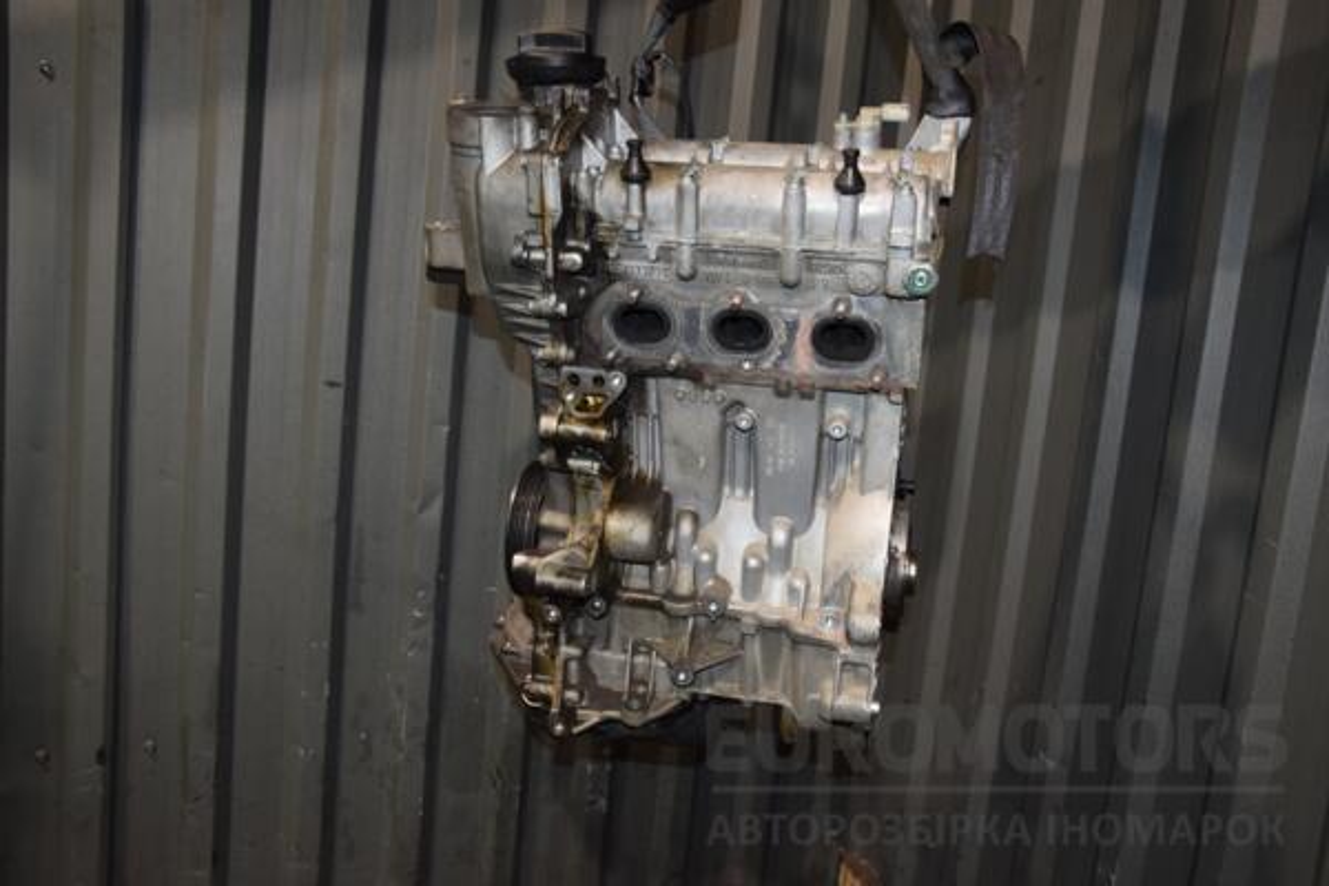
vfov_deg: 41.7
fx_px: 1163
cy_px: 443
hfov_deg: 59.5
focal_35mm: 32
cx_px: 664
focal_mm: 21
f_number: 5
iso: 800
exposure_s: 1/60
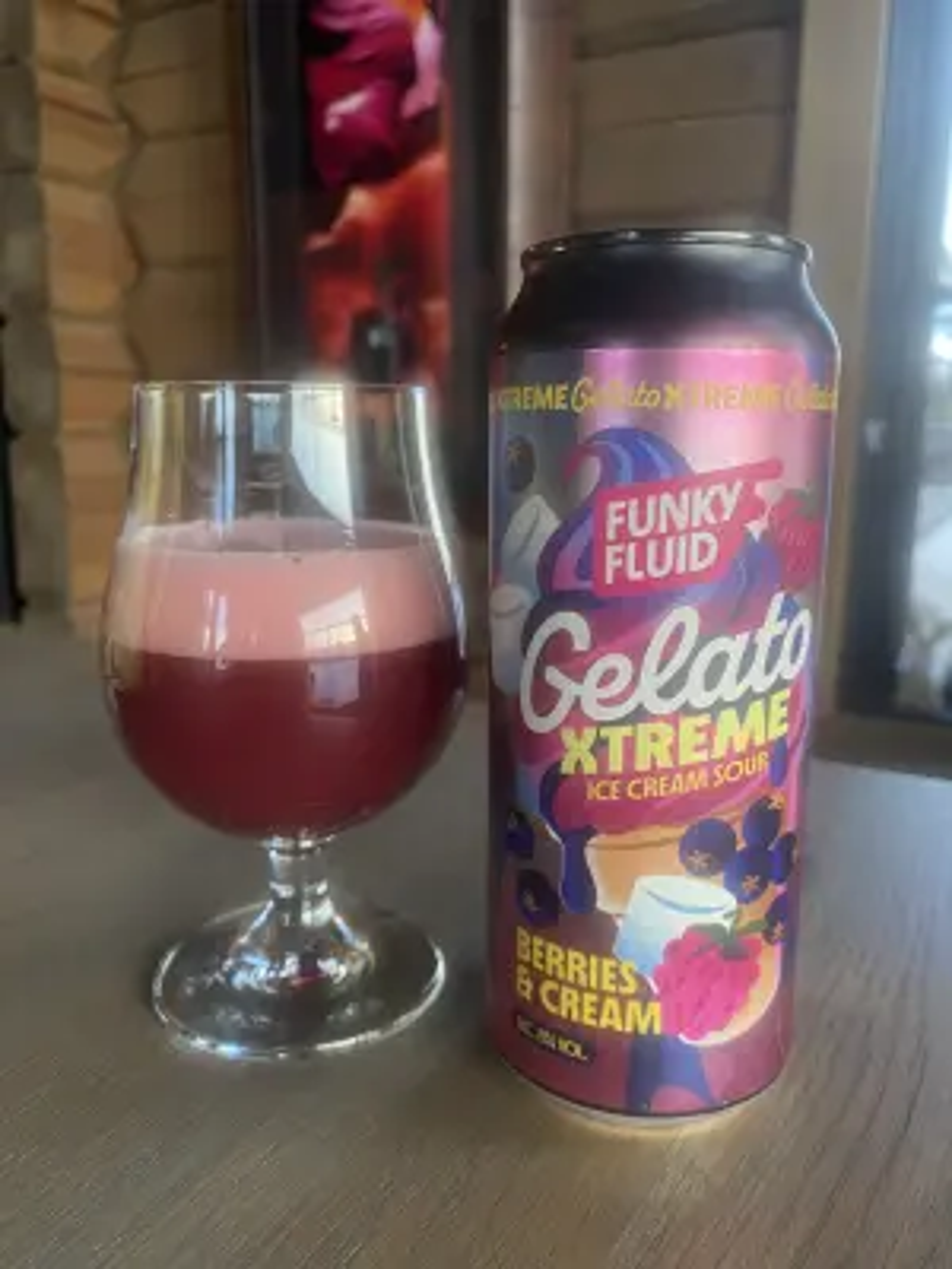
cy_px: 634
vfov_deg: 67.3
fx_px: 953
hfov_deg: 53.1
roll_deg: -0.7
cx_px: 476
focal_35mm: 26
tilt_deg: -10.9
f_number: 1.8
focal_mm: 4.25
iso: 125
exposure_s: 1/68
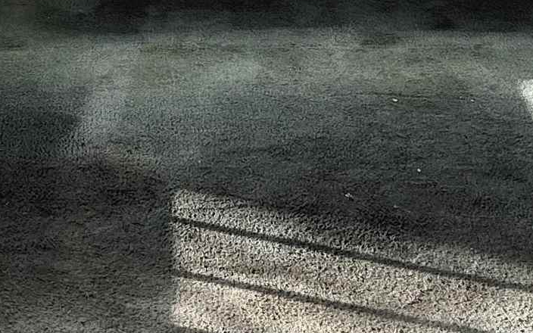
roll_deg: -2.7
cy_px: -315
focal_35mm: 111
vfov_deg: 10.8
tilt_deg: -7.2
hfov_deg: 18.7
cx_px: 180
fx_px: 1612
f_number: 1.78
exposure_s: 1/918
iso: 80
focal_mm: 6.86
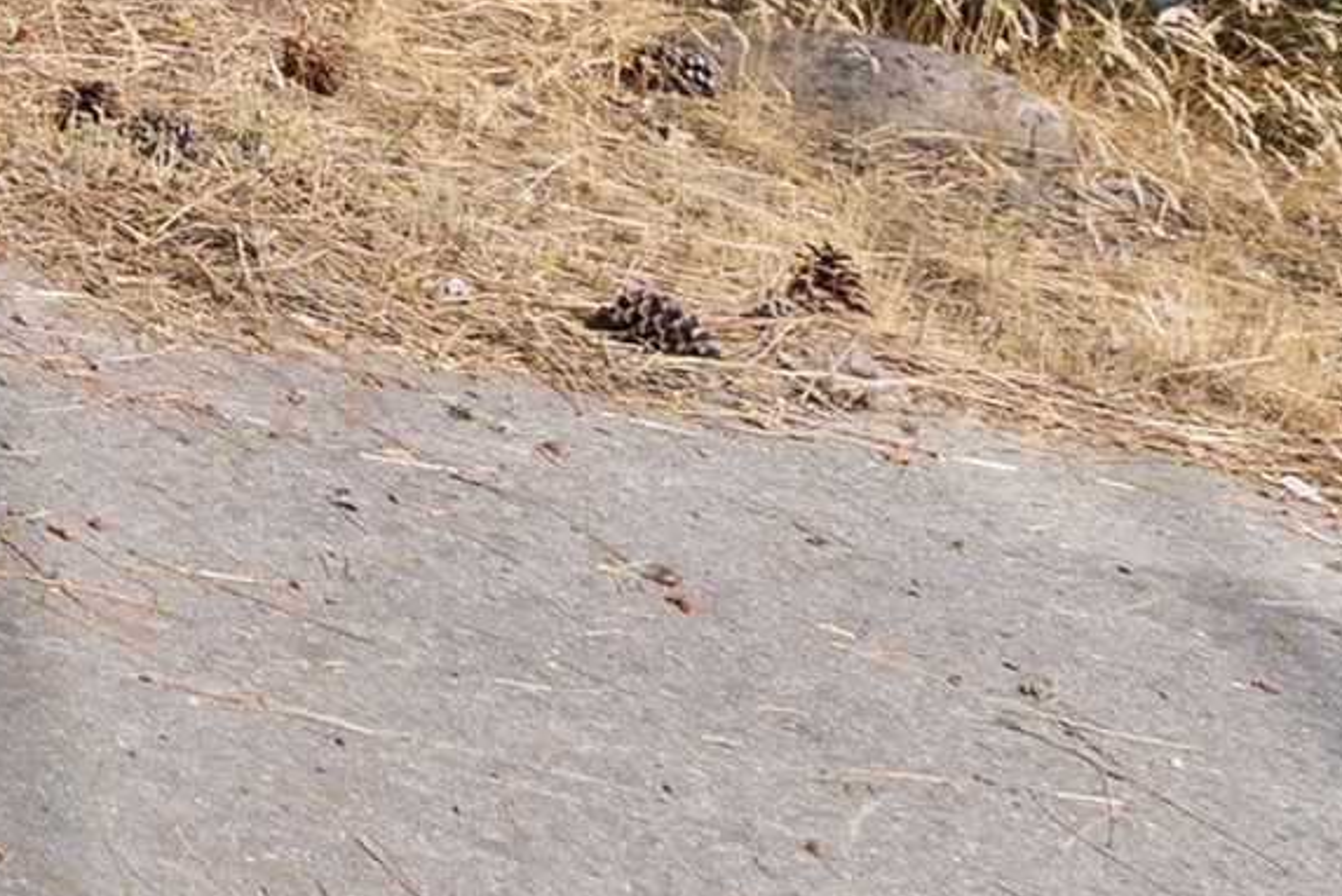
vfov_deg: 12.4
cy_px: -1294
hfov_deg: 13.7
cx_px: -2133
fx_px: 3207
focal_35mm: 86
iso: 400
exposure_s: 1/400
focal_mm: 16
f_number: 8
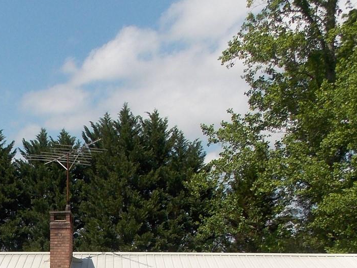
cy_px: 325
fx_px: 691
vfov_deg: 20.4
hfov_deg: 26.6
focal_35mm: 67
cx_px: -39
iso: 80
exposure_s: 1/160
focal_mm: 4
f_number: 9.9
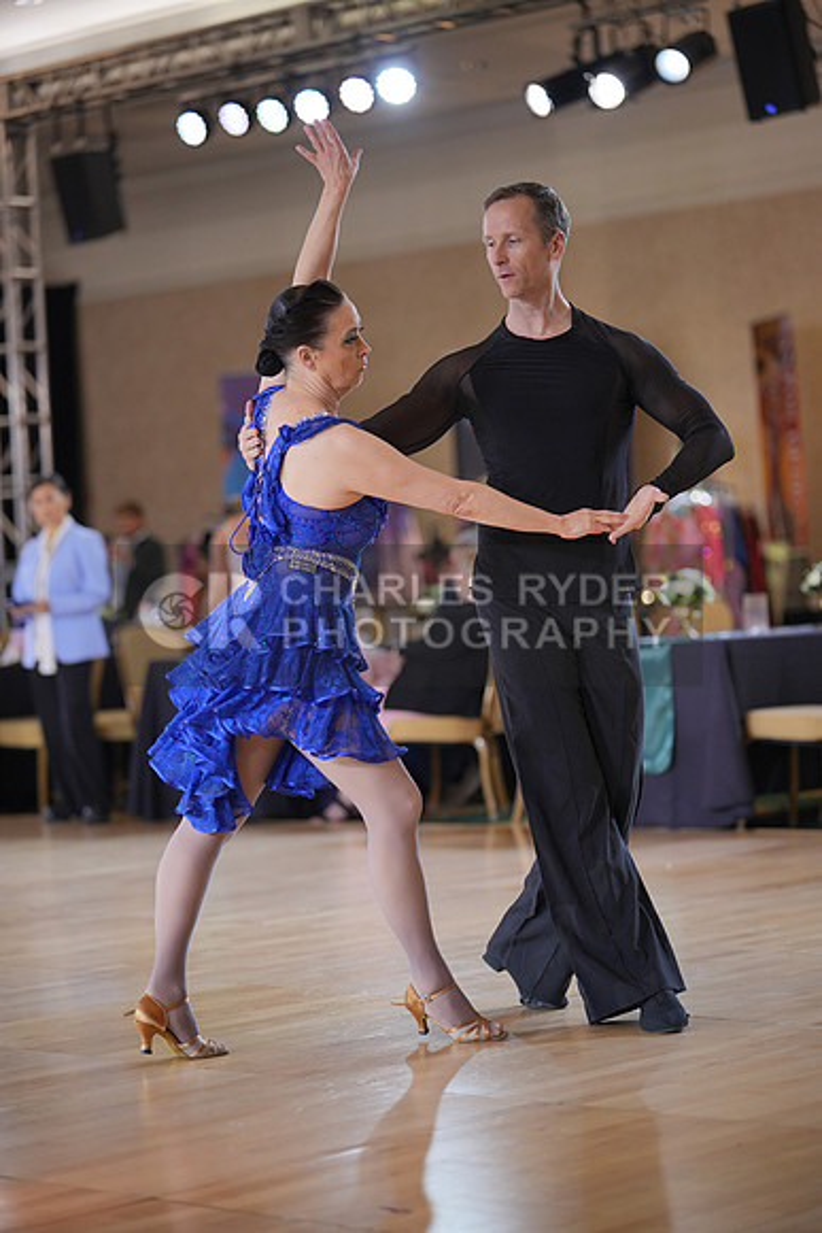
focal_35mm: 88
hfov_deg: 15.5
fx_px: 3012
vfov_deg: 23.1
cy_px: 616
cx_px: 411
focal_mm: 88
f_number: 2
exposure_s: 1/500
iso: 1000
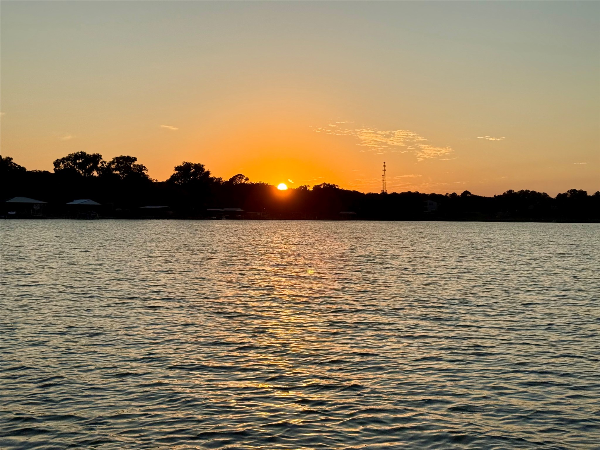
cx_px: 300
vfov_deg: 30.3
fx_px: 832
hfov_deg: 39.7
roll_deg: -0.5
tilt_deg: +0.0
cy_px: 225
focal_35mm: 48
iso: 100
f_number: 1.78
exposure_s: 1/5587
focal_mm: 6.76
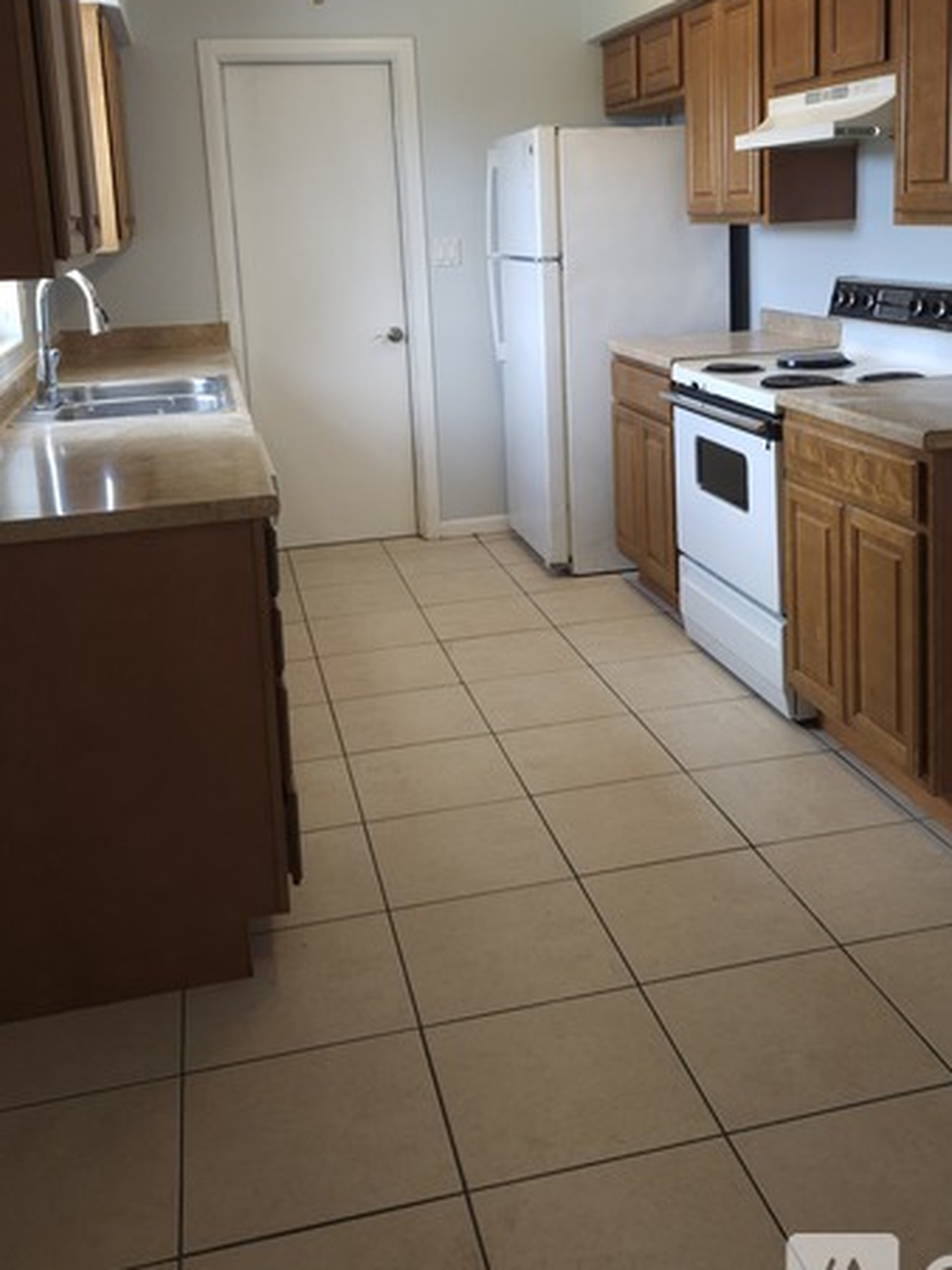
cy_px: 407
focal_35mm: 34
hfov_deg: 41.7
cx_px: 538
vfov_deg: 52.8
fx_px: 1247
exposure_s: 1/60
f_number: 1.8
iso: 64
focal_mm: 5.54
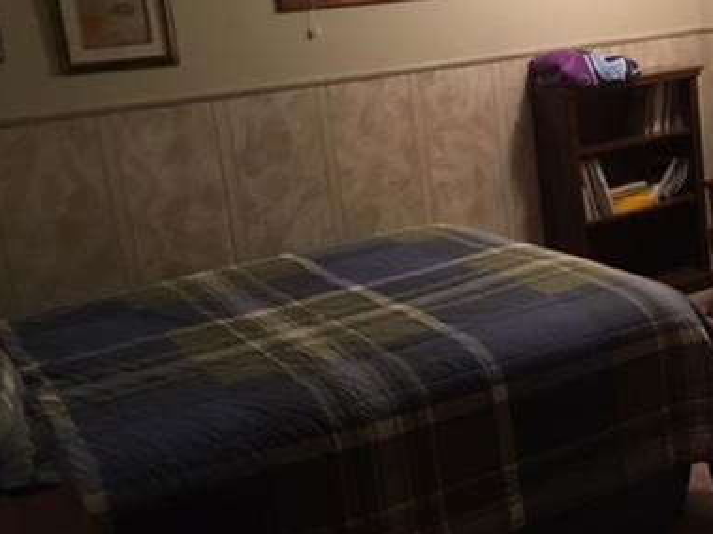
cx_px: 538
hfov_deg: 37.9
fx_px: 1009
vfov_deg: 29.6
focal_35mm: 49
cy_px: 209
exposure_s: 1/24
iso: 200
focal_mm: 4.15
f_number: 2.2
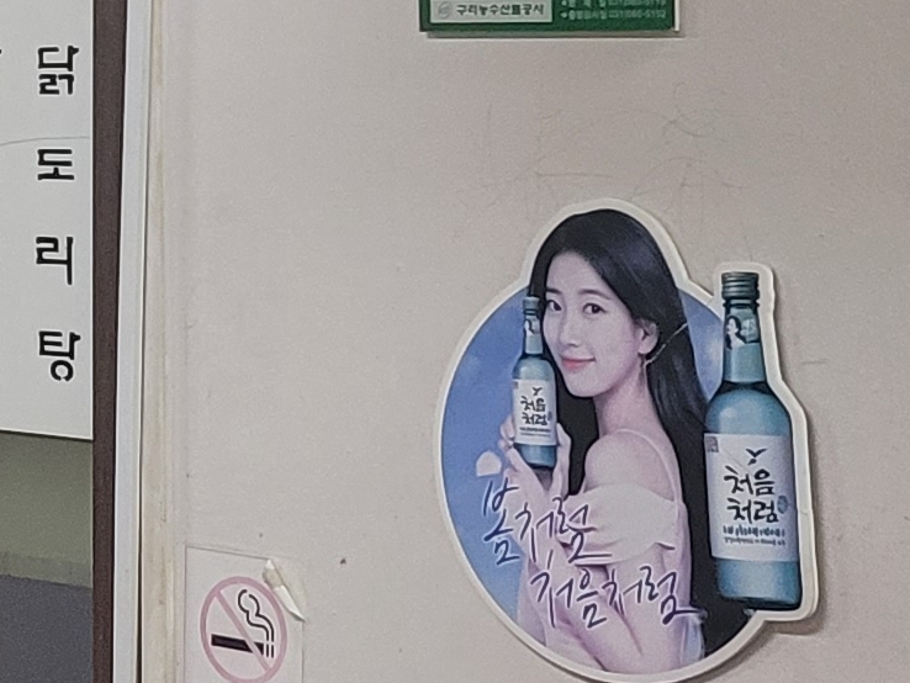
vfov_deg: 10.3
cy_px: -118
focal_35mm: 142
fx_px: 3734
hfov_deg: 12.6
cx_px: -739
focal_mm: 5.4
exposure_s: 1/120
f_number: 1.8
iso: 250
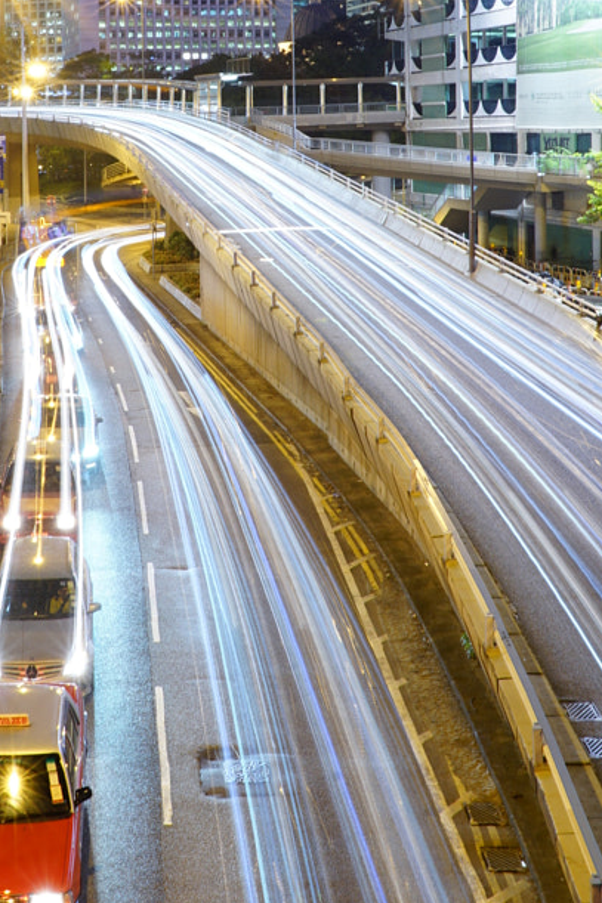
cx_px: 196
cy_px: 164
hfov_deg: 24.5
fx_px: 1380
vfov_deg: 35.0
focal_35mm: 55
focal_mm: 21
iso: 100
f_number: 22
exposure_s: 30
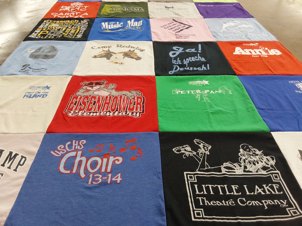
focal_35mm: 28
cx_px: 151
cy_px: 113
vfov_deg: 49.7
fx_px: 244
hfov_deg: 63.4
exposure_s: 1/60
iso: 160
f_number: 1.9
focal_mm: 2.91
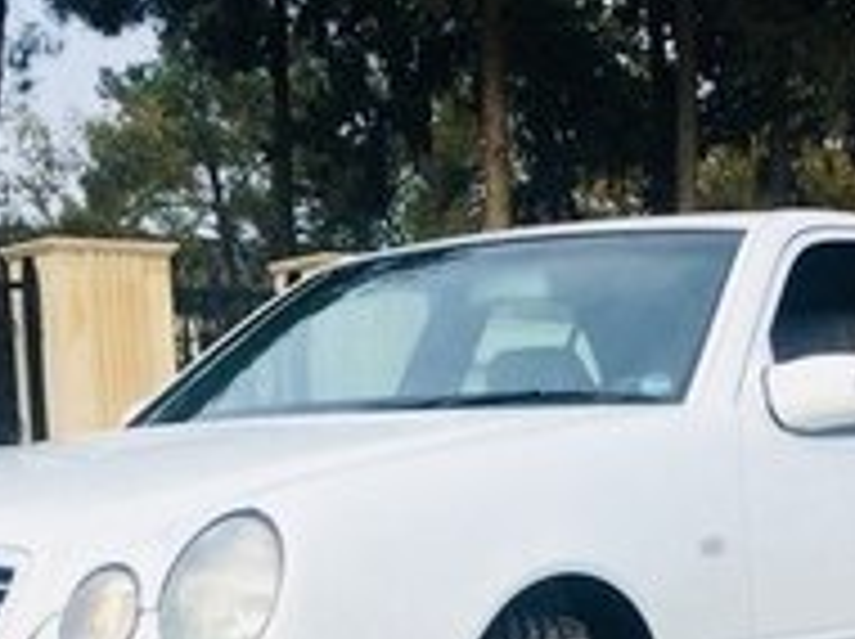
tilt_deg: -5.7
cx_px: 567
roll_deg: +2.3
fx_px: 2492
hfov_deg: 19.4
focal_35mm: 101
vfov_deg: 14.0
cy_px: 862
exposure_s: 1/1368
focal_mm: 4.15
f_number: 2.2
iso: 32
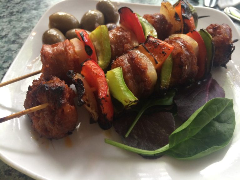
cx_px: 120
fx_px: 201
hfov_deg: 61.7
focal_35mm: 29
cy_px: 90
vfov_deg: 48.2
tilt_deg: -50.6
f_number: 2.2
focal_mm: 4.15
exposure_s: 1/30
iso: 160
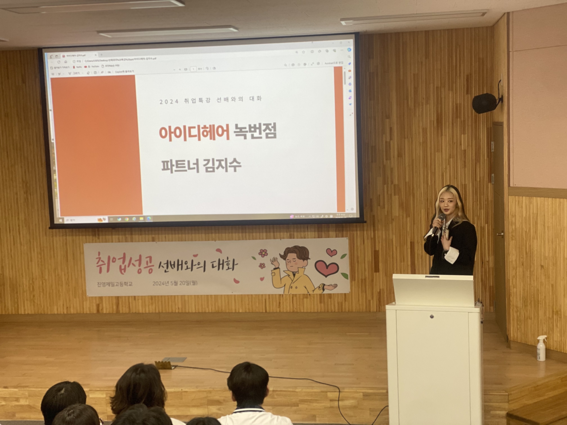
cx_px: 284
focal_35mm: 52
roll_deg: +2.1
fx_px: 852
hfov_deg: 36.8
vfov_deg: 28.0
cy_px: 212
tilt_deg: -5.3
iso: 125
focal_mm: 6
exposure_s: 1/120
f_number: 2
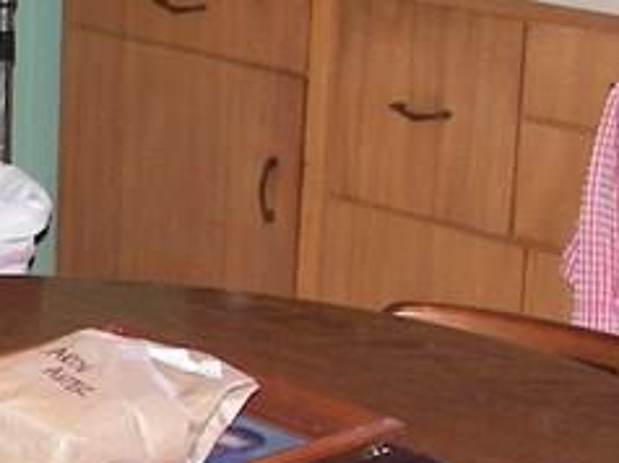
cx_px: -211
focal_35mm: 155
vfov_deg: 9.5
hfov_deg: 12.3
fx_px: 2769
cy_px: 333
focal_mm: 6
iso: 100
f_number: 2.8
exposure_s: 1/30
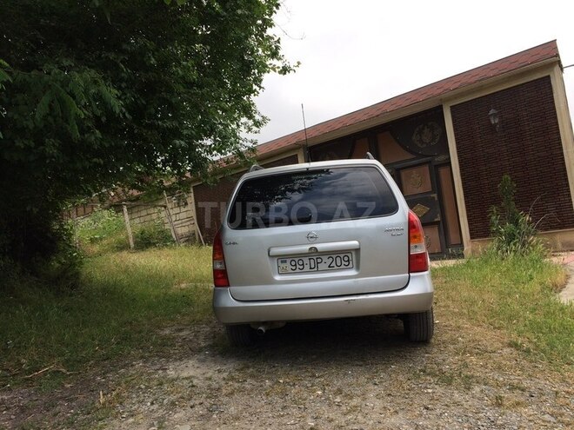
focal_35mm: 29
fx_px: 481
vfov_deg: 48.2
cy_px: 215
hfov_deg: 61.7
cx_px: 287
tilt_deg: +2.9
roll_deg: +7.0
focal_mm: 4.15
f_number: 2.2
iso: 32
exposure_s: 1/855
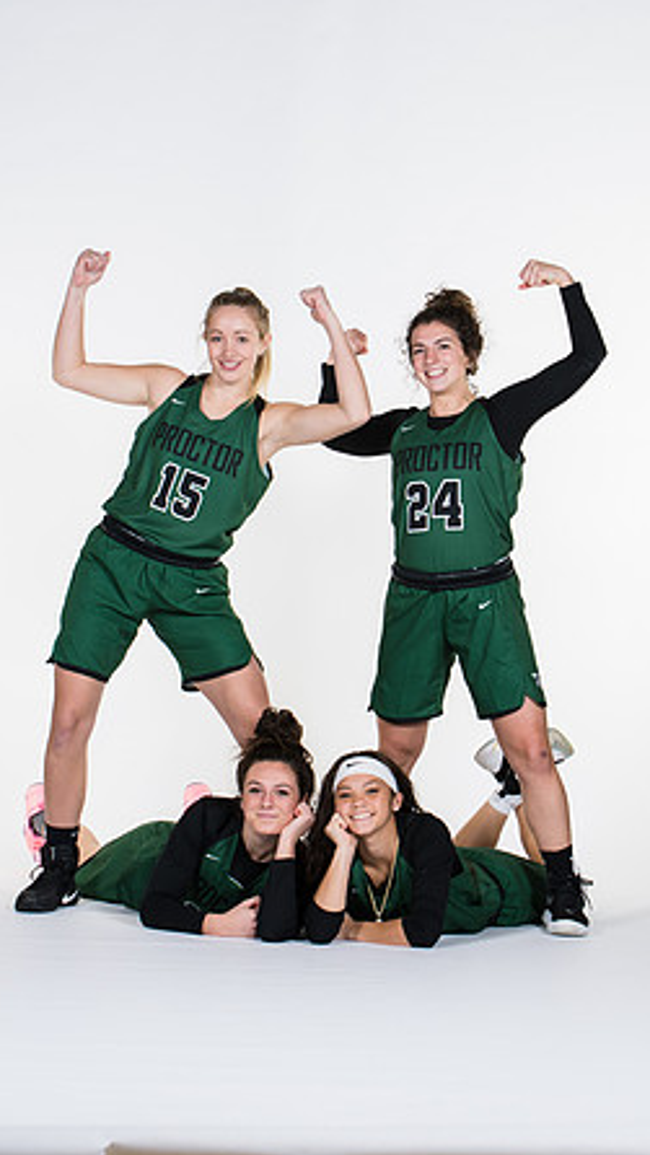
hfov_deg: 10.9
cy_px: 580
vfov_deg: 19.3
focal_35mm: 111
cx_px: 339
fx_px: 3400
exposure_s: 1/160
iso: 200
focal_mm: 70
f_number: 6.3
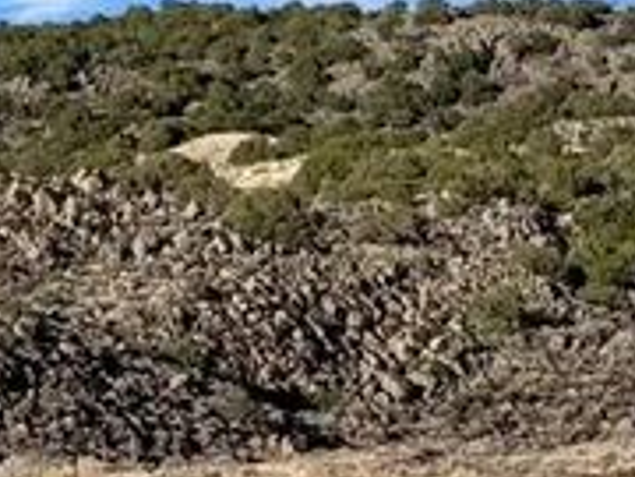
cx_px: -14
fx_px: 5008
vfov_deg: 5.4
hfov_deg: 7.2
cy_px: 562
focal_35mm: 273
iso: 64
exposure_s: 1/4310
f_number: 1.78
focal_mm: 6.76
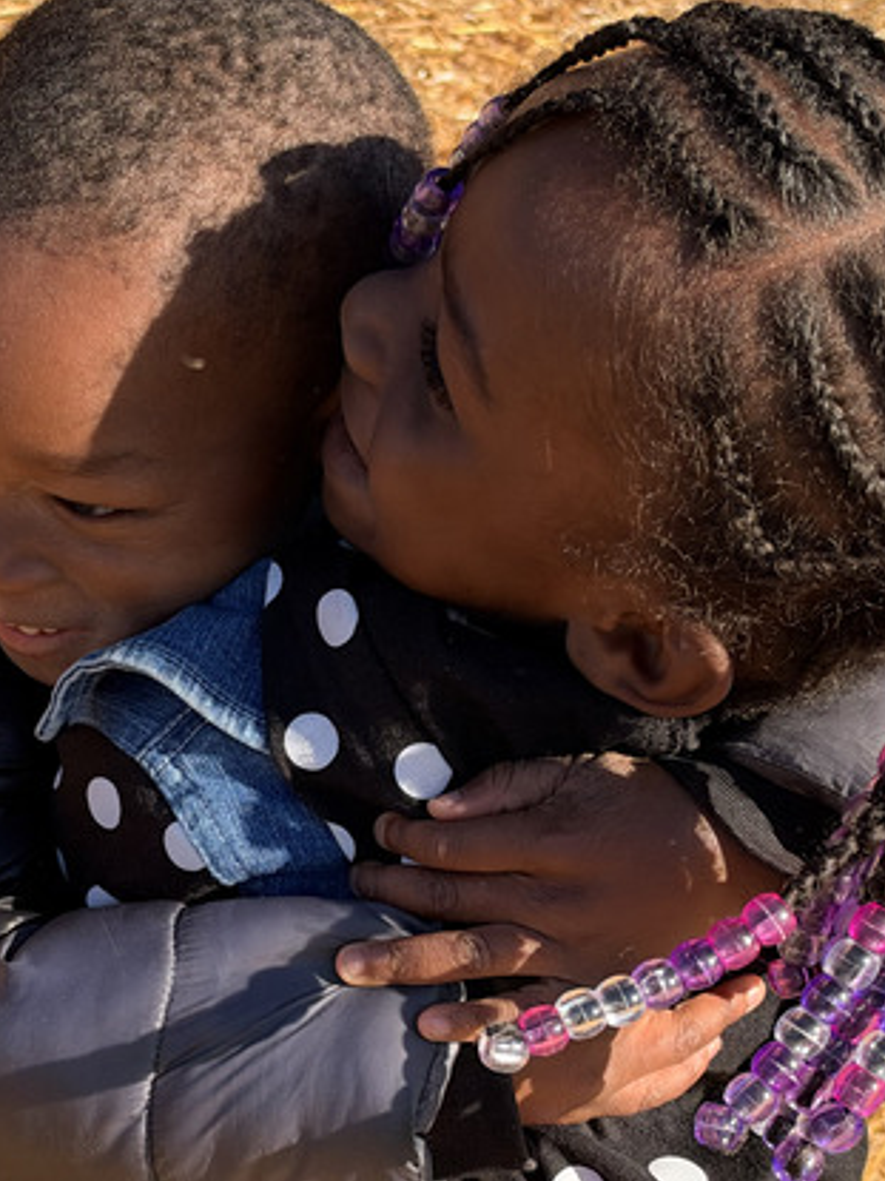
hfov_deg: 18.3
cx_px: 57
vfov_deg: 24.6
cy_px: 771
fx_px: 2694
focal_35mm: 79
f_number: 1.8
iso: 64
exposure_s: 1/2146
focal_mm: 6.93
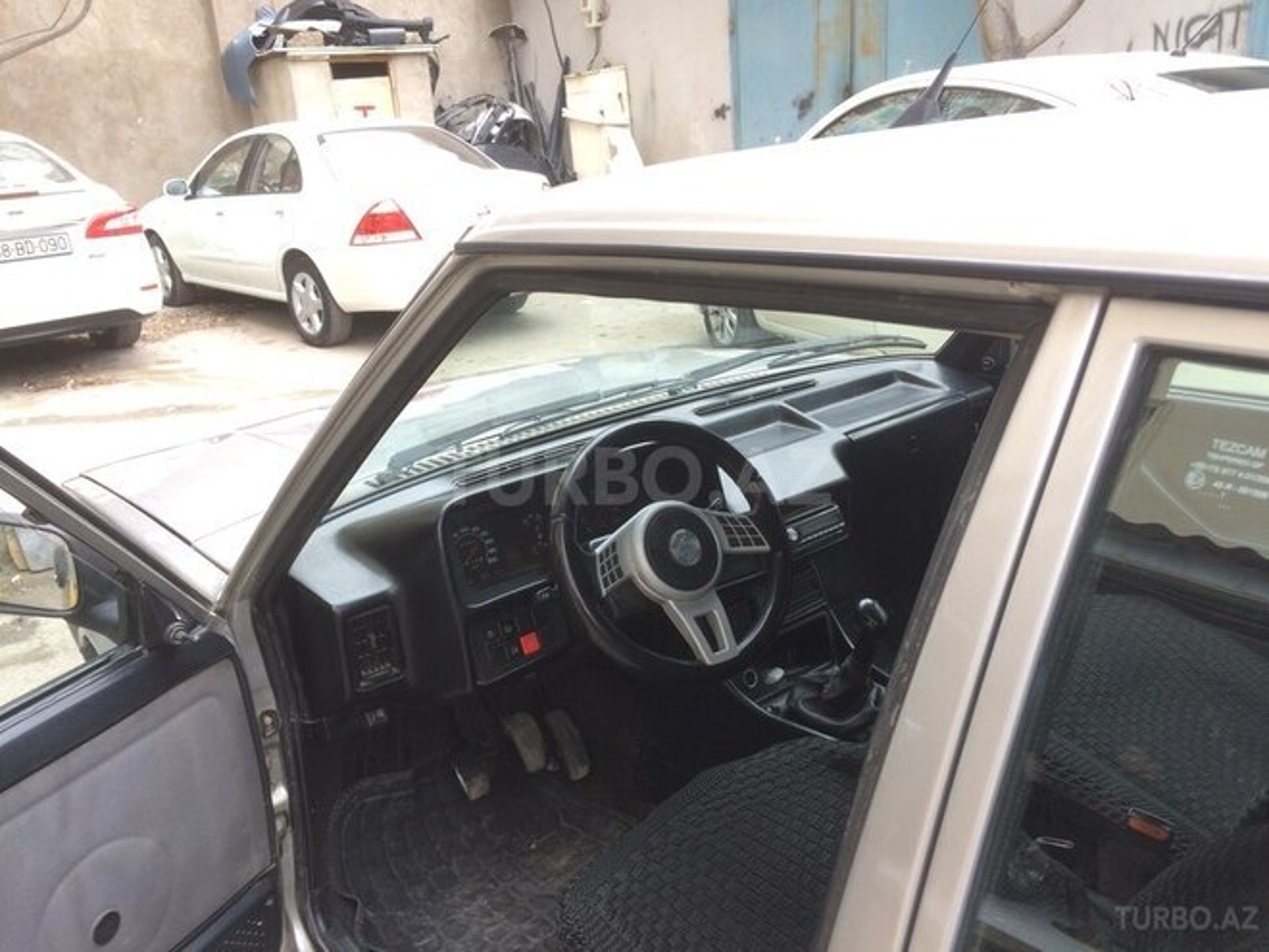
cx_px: 634
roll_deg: +3.8
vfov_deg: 48.2
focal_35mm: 29
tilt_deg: -19.4
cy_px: 476
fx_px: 1063
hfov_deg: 61.7
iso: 32
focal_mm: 4.15
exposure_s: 1/50
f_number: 2.2
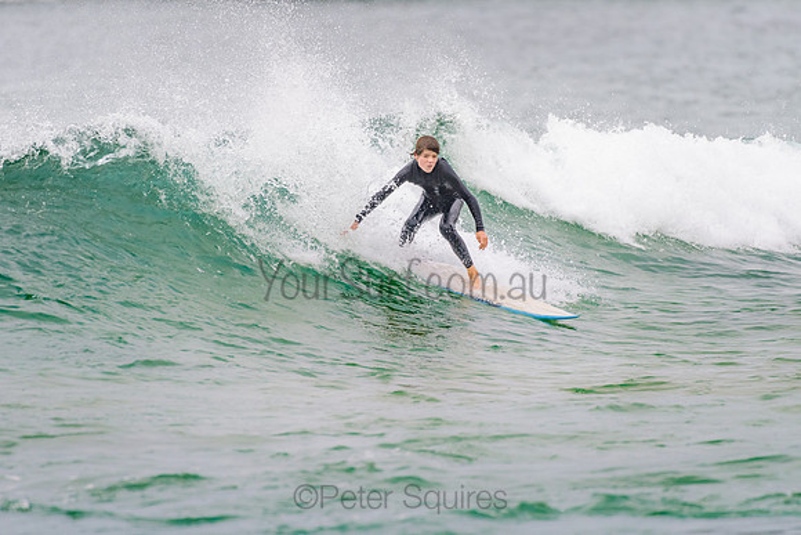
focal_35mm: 613
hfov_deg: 3.4
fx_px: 13641
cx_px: 433
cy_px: 213
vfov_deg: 2.2
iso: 450
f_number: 5.6
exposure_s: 1/800
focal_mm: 500
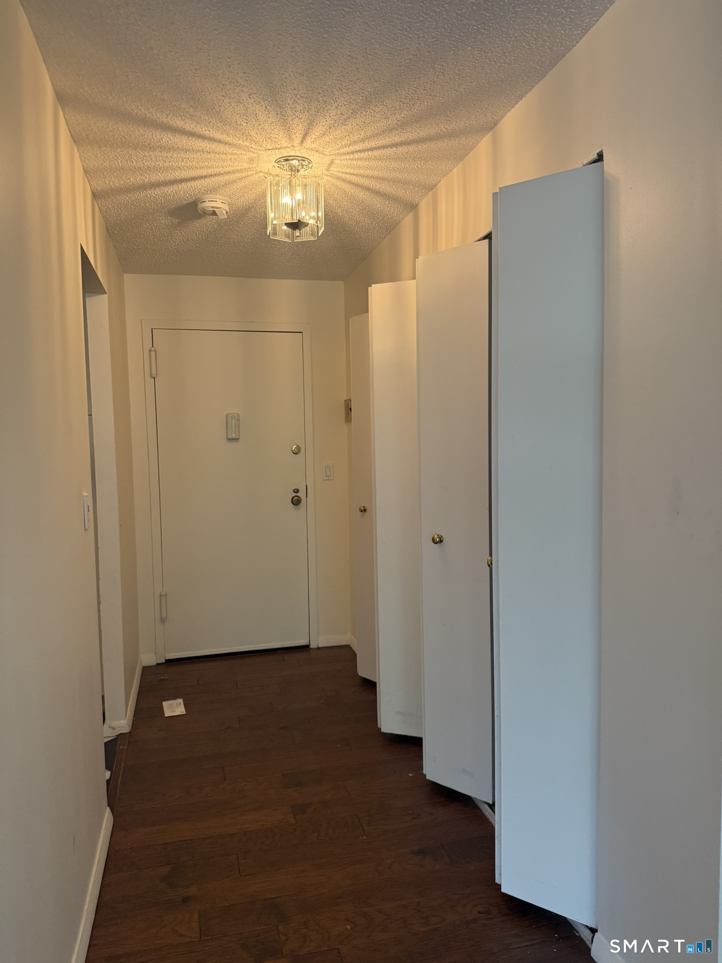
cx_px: 361
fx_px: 667
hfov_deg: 56.8
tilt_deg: -4.5
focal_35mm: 24
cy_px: 482
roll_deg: +0.8
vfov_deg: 71.6
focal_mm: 6.76
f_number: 1.78
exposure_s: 1/120
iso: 320
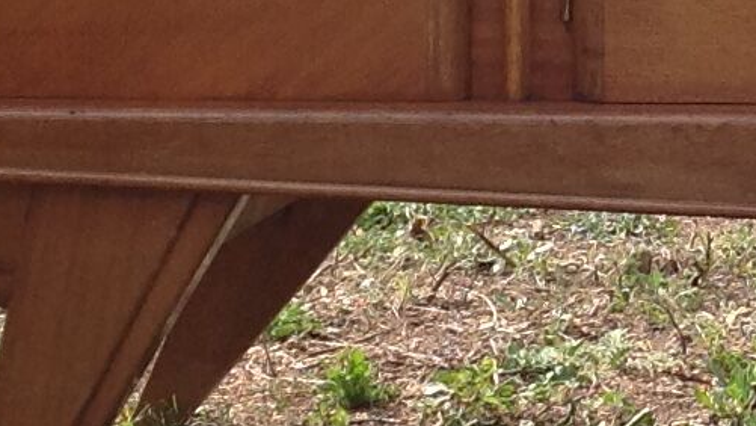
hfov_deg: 10.6
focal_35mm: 197
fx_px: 3950
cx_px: 1094
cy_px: -63
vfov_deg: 6.1
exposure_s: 1/975
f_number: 2.4
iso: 50
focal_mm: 4.28
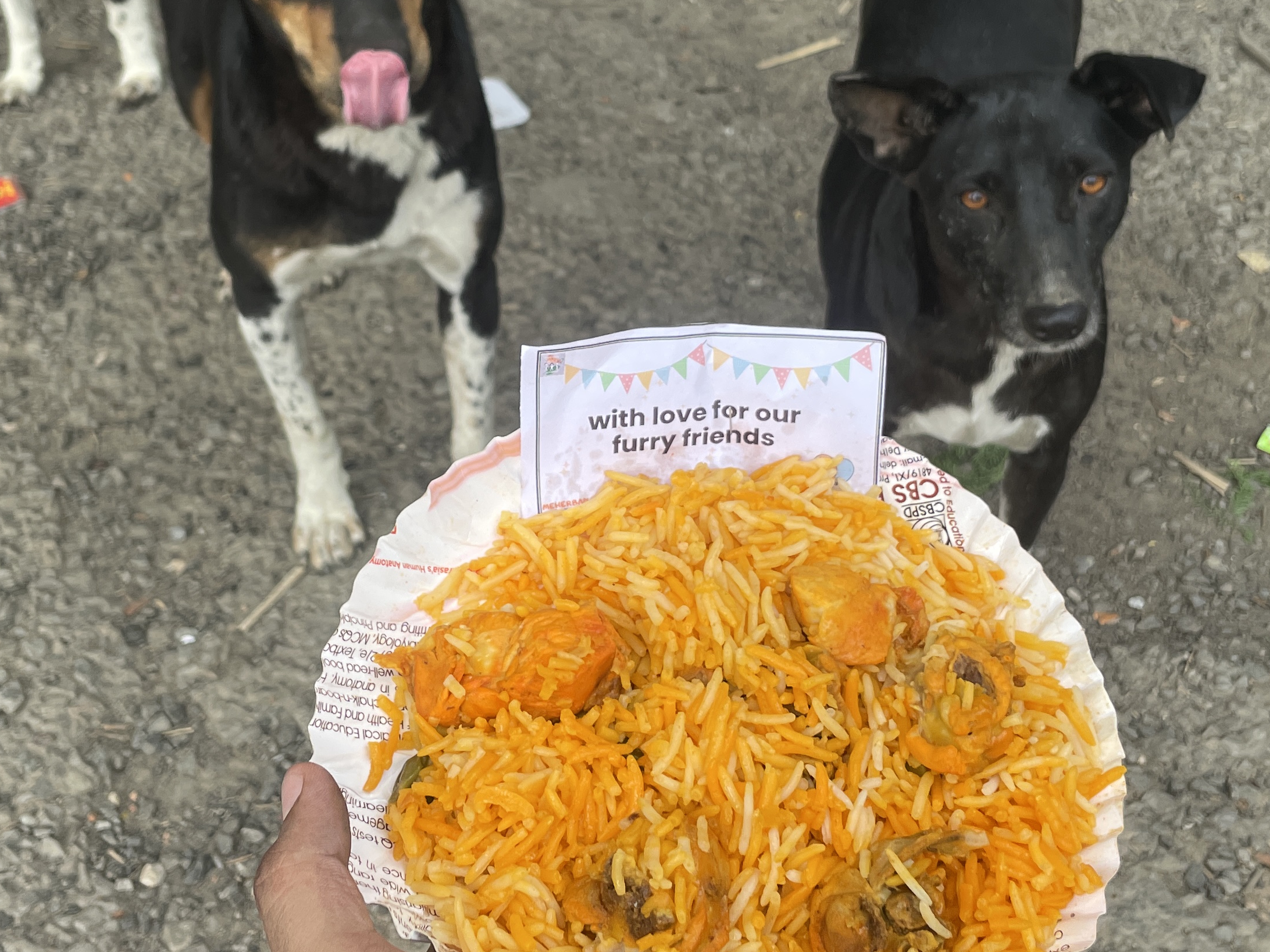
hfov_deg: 39.6
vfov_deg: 30.1
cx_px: 571
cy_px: 354
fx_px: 1761
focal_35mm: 48
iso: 32
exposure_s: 1/310
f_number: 1.6
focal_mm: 4.2
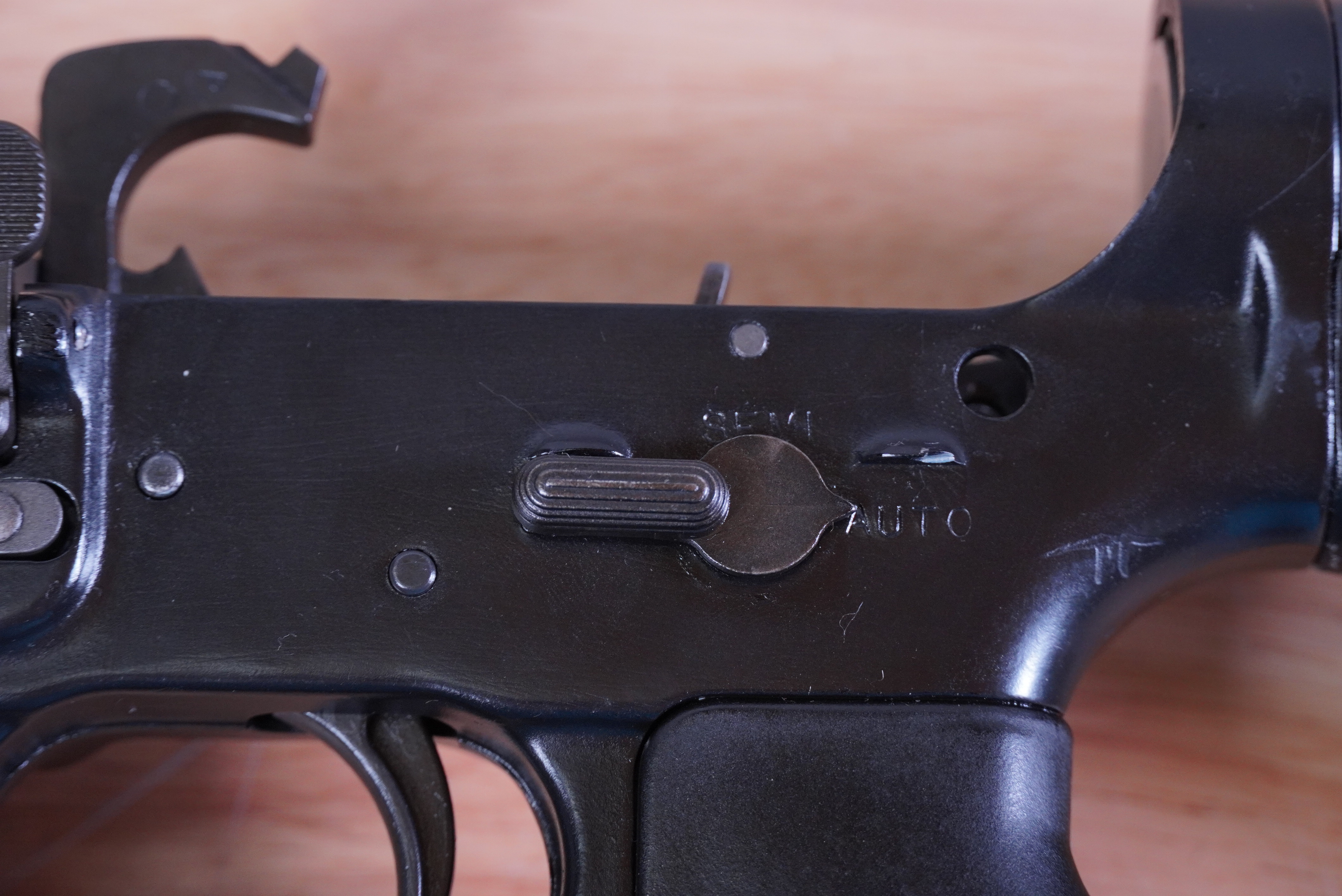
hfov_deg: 17.1
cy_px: 448
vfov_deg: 11.4
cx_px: 671
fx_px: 4476
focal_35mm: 120
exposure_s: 1/125
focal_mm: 80
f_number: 5.6
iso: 1000
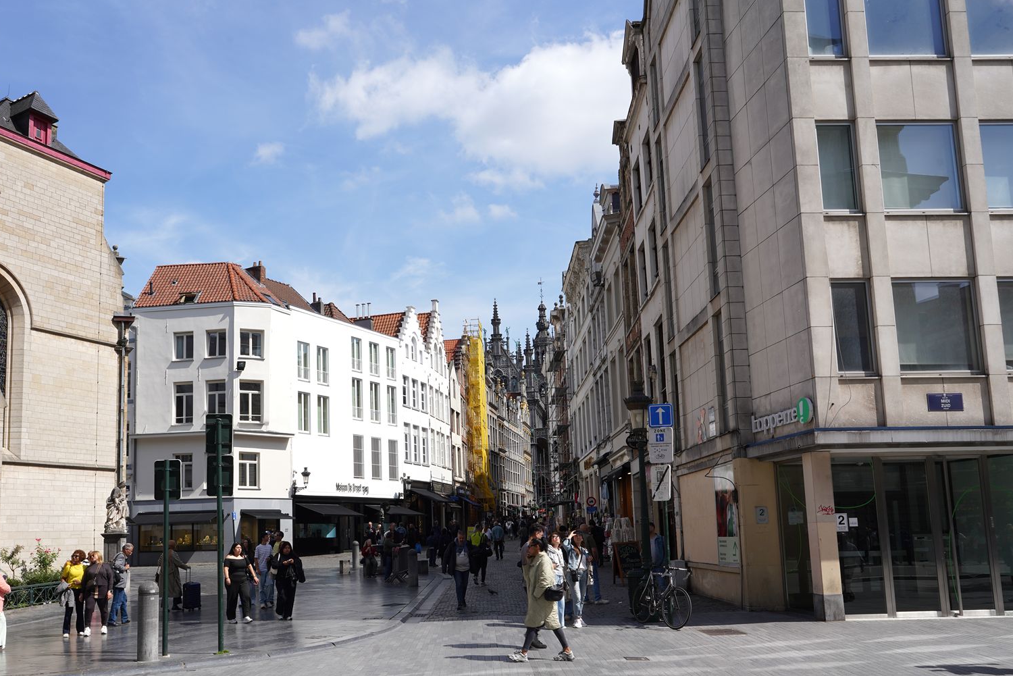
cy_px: 414
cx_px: 396
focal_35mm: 32
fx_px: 901
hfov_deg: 58.1
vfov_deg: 40.9
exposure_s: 1/100
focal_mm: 24
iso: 100
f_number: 16
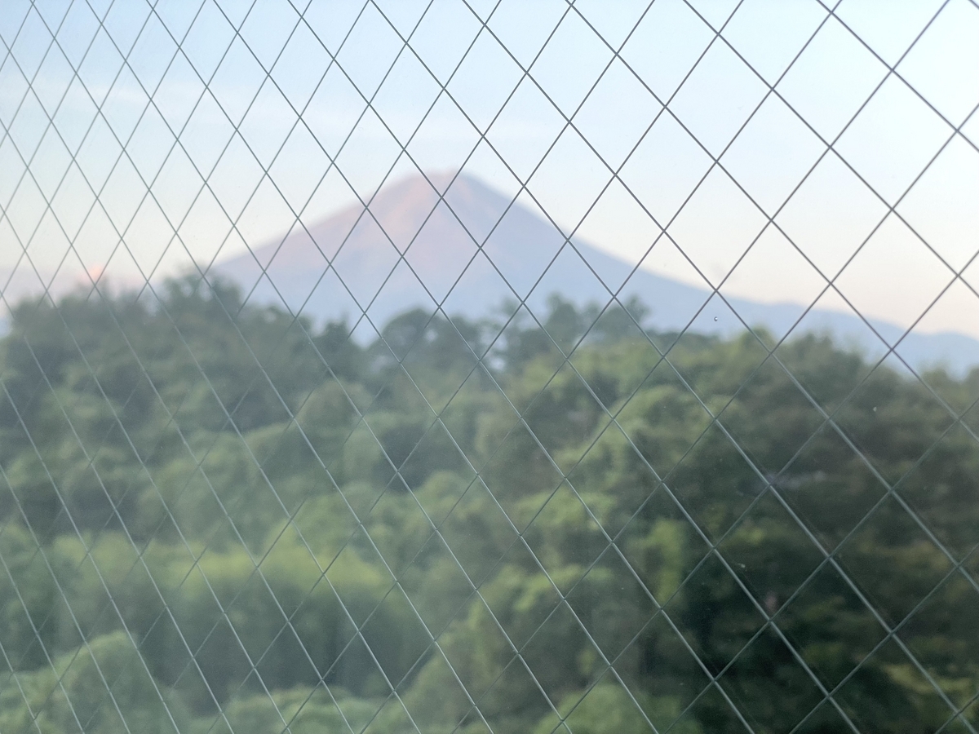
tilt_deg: +2.9
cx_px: 490
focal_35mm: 52
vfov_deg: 28.0
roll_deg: -0.5
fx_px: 1471
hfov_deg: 36.8
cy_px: 367
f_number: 2
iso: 40
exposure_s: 1/99
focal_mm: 6
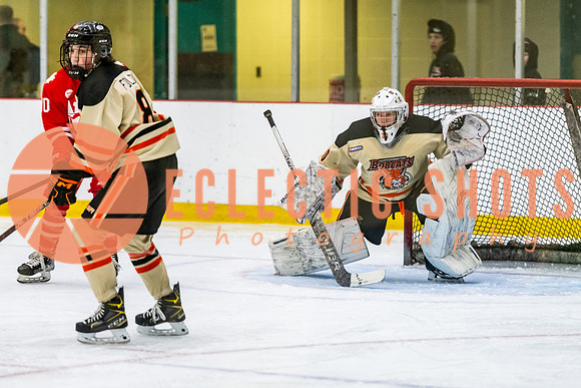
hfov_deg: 10.0
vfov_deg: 6.7
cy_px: 224
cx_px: 350
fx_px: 3332
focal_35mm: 206
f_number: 3.2
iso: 3200
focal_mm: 170
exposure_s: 1/640
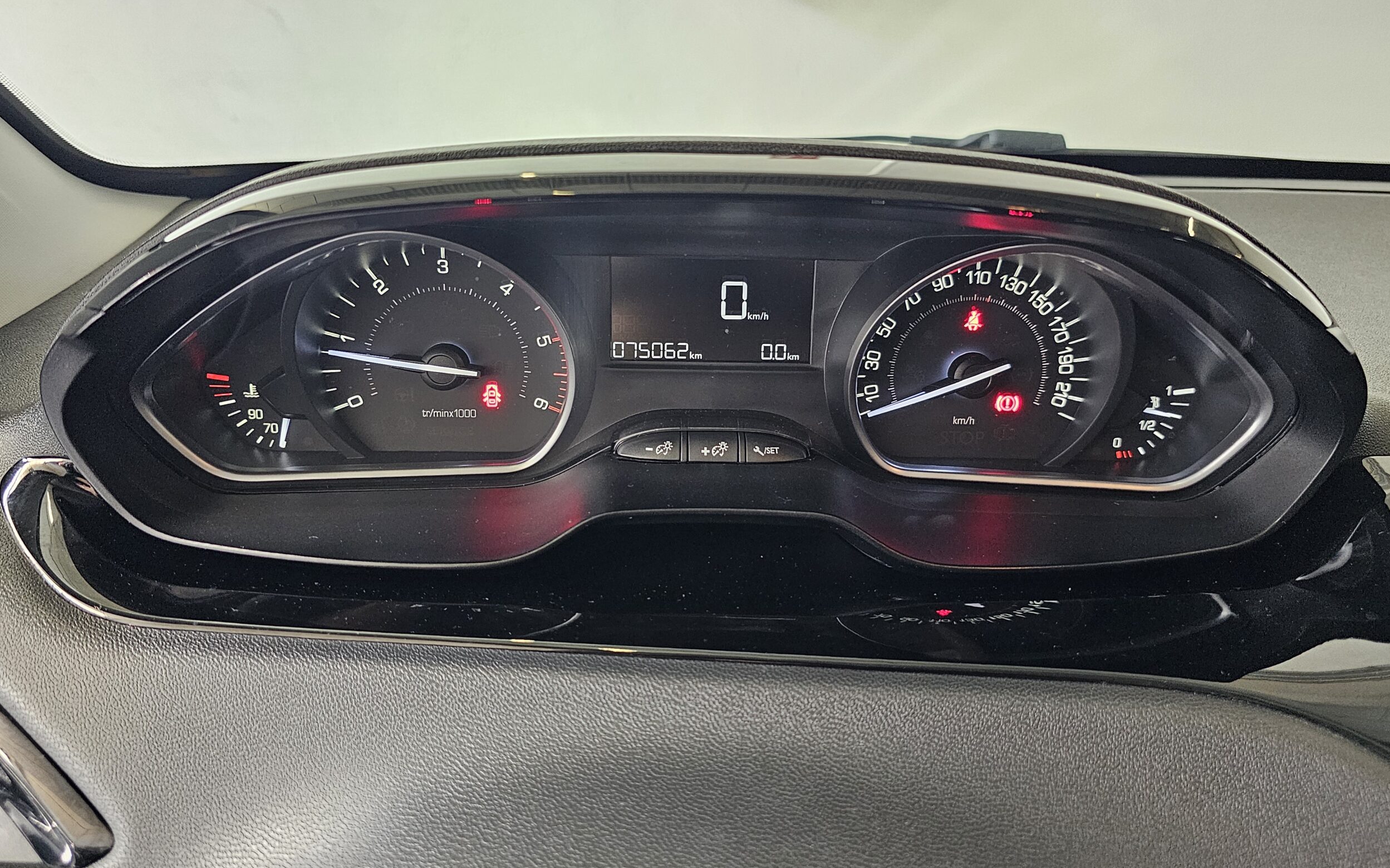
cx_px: 704
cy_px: 426
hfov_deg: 72.5
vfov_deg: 49.3
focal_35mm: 25
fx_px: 947
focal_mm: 6.3
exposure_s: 1/120
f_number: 1.7
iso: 800
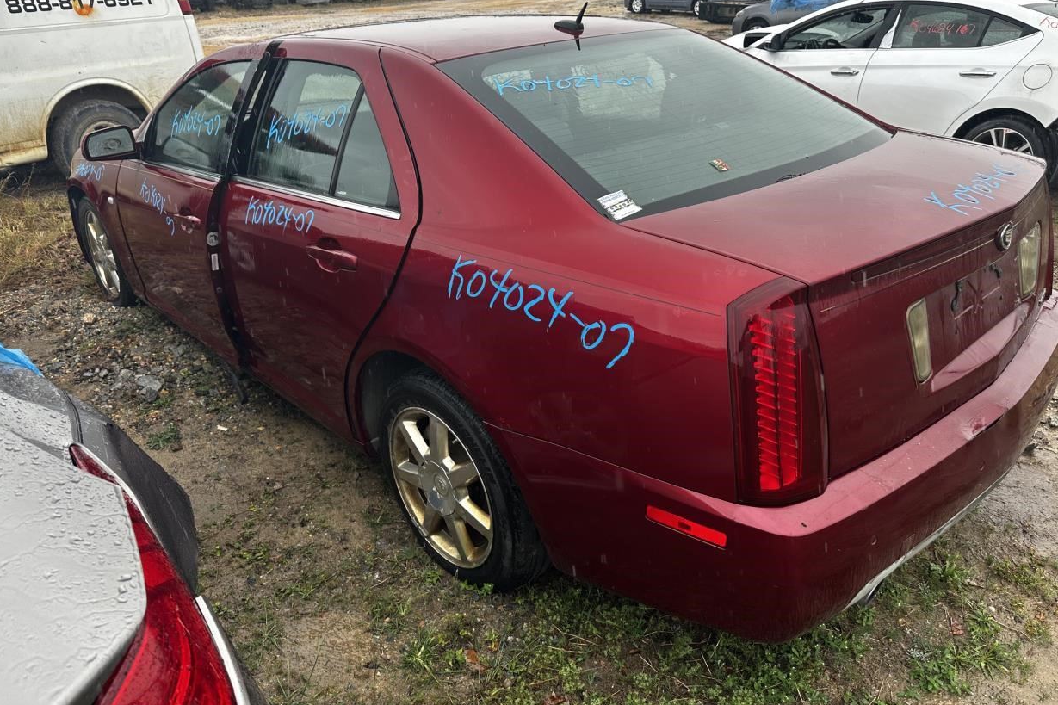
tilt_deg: -23.3
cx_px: 535
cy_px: 335
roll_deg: +0.2
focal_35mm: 26
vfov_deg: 49.5
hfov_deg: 69.4
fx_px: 764
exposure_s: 1/151
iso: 64
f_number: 1.78
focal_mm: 6.86
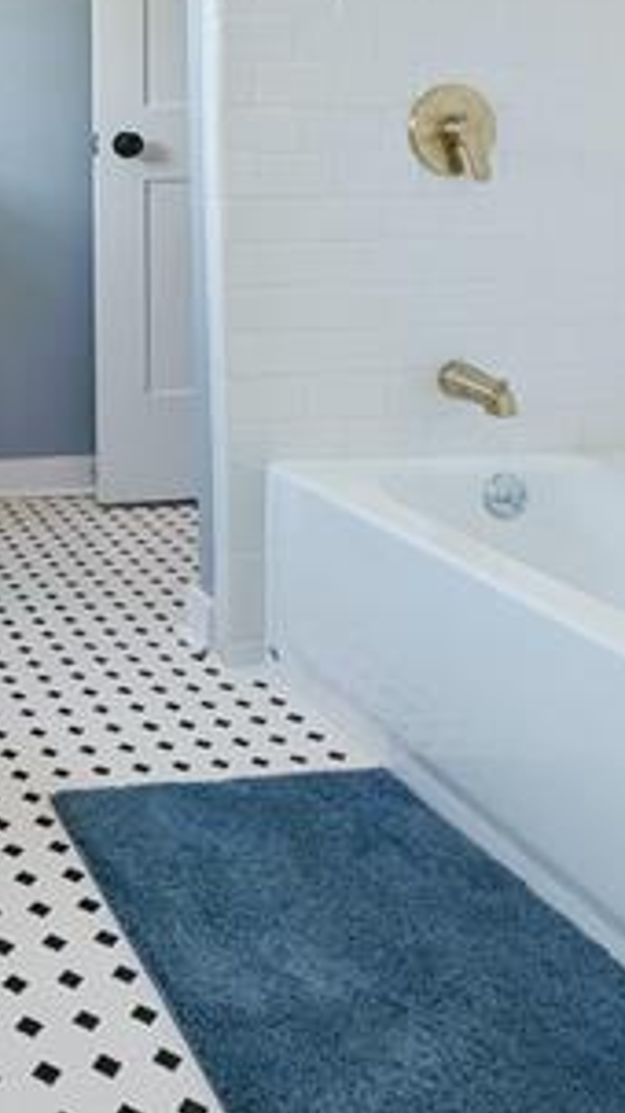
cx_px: -118
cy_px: 180
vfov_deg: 50.9
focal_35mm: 36
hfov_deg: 28.6
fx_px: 1063
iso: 76
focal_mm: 1.95
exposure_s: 1/120
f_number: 2.2
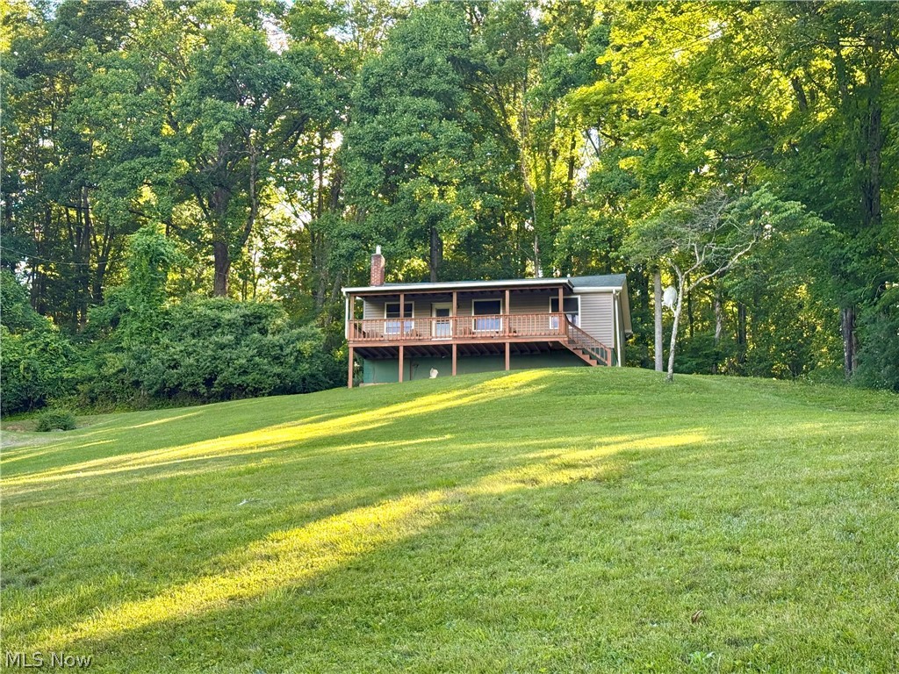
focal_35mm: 48
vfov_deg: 30.3
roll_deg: -1.0
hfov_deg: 39.7
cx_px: 450
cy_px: 337
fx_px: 1247
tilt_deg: +11.4
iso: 64
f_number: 1.78
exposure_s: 1/252
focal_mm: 6.76
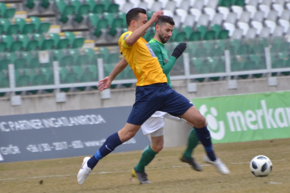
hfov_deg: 3.6
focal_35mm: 574
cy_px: 107
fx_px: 4625
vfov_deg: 2.4
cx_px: 168
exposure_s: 1/200
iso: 200
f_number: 5.6
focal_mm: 300
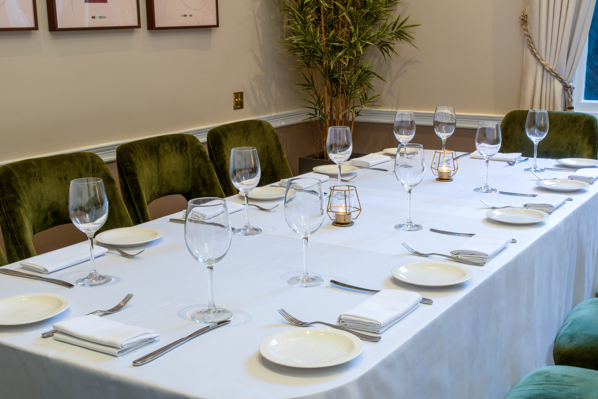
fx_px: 781
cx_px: 299
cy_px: 200
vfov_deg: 28.7
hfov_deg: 41.9
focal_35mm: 47
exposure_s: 2
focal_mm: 47
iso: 125
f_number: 16
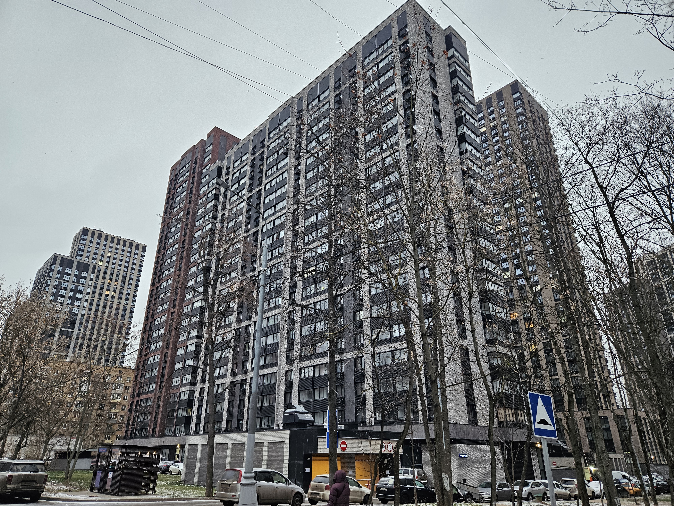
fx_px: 448
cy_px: 253
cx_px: 337
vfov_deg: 58.9
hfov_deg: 73.9
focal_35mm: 23
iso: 160
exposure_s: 1/100
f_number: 1.8
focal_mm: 5.4
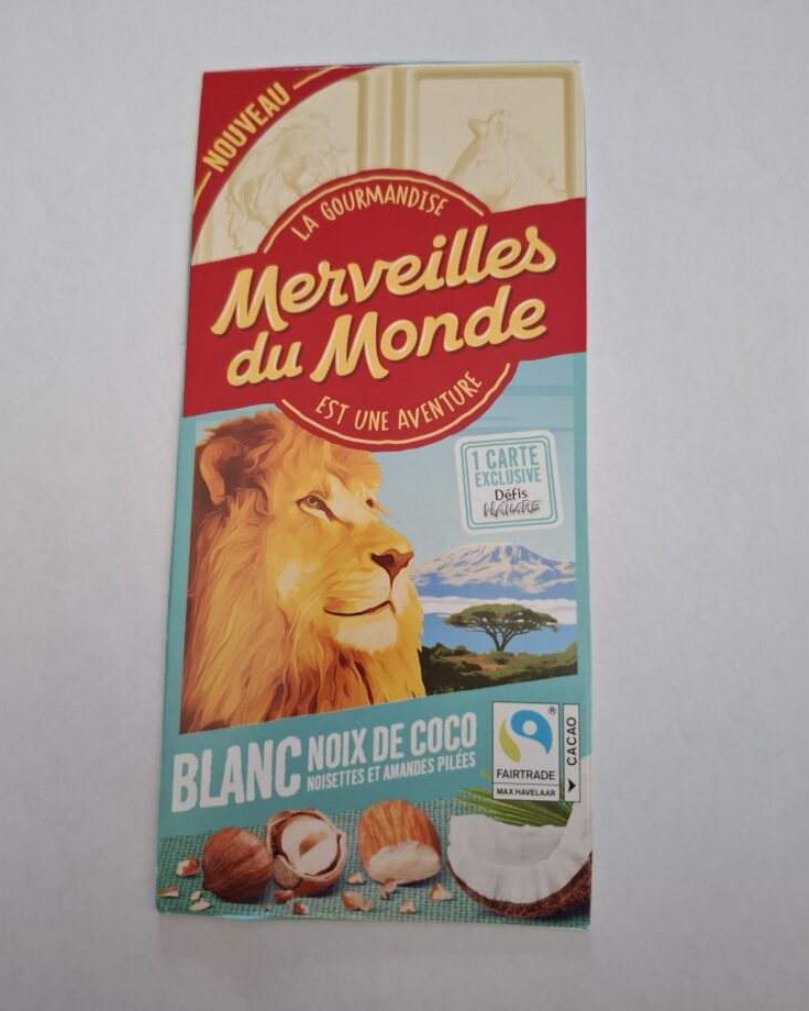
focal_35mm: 25
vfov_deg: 68.1
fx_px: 748
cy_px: 492
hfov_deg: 56.8
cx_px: 389
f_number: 1.8
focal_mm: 5.54
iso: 400
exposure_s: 1/25
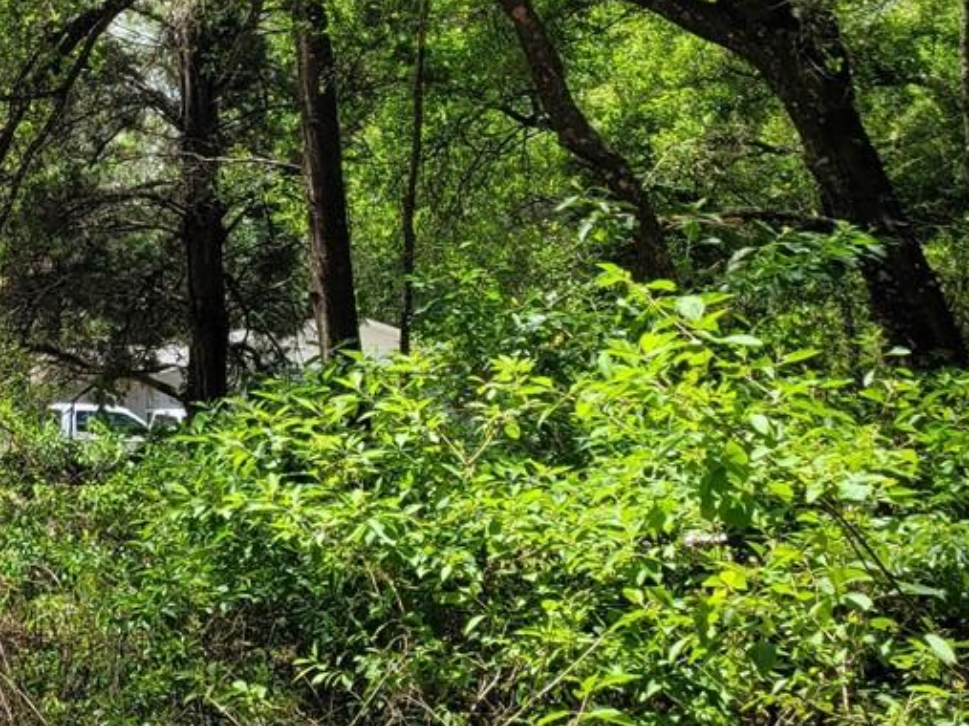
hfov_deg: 21.1
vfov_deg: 17.9
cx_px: -371
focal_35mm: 82
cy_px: 203
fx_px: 2295
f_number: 1.8
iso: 40
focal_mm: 5.4
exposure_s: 1/1449
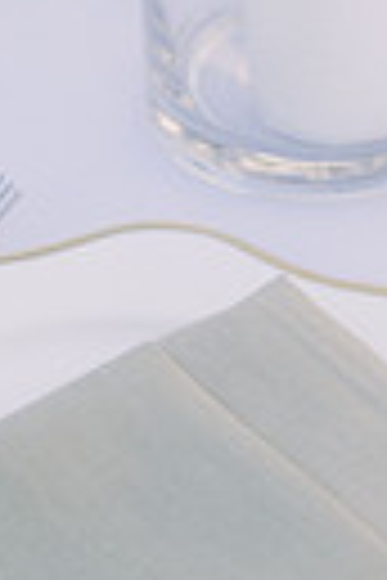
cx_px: 220
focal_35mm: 122
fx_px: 1967
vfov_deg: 16.8
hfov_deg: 11.2
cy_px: 346
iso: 200
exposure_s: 1/640
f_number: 2.8
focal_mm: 35
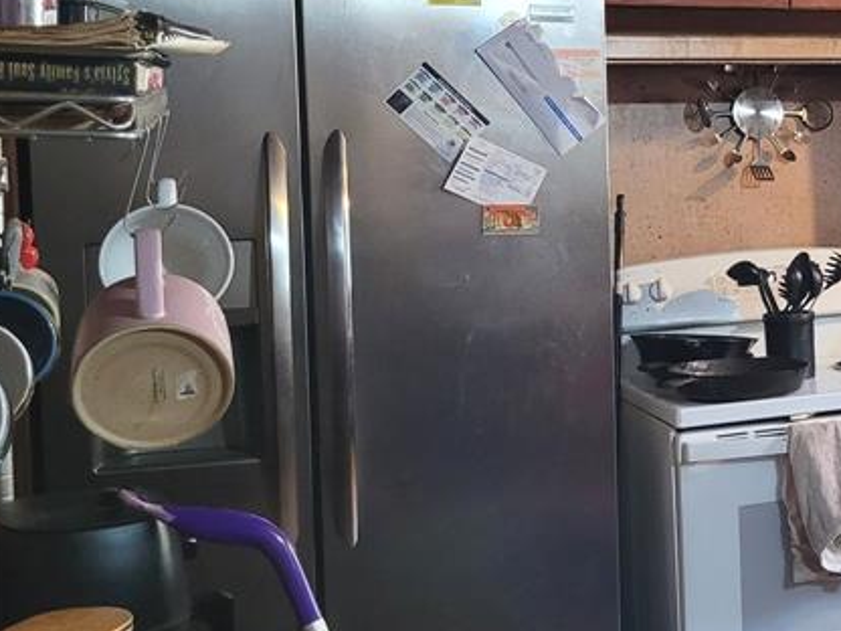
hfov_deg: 26.7
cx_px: 1021
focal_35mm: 64
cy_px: 227
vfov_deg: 22.9
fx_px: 1555
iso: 500
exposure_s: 1/40
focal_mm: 5.4
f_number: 1.8
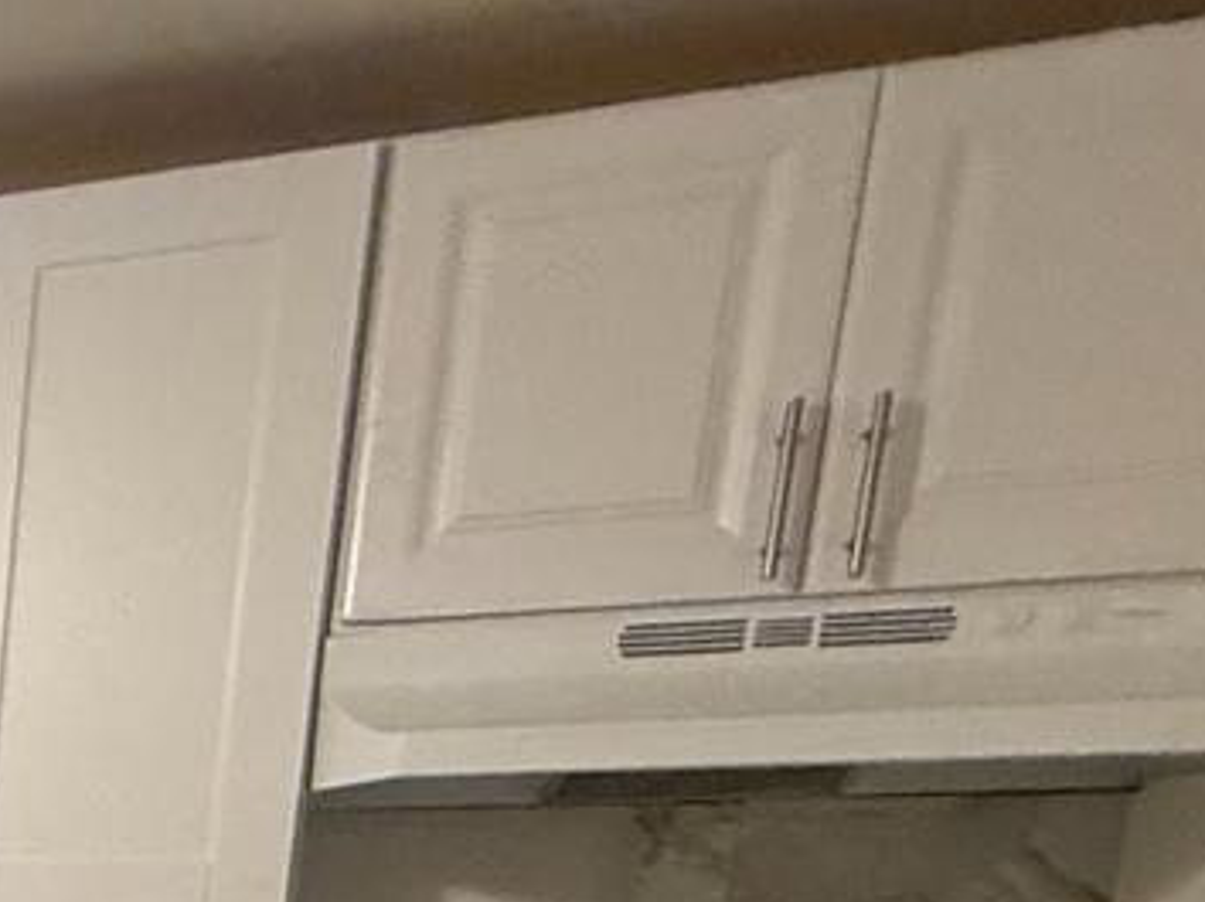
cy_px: 1396
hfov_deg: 23.5
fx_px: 1983
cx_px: -786
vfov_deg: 21.2
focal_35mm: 57
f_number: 2.2
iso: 320
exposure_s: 1/120
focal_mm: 2.22
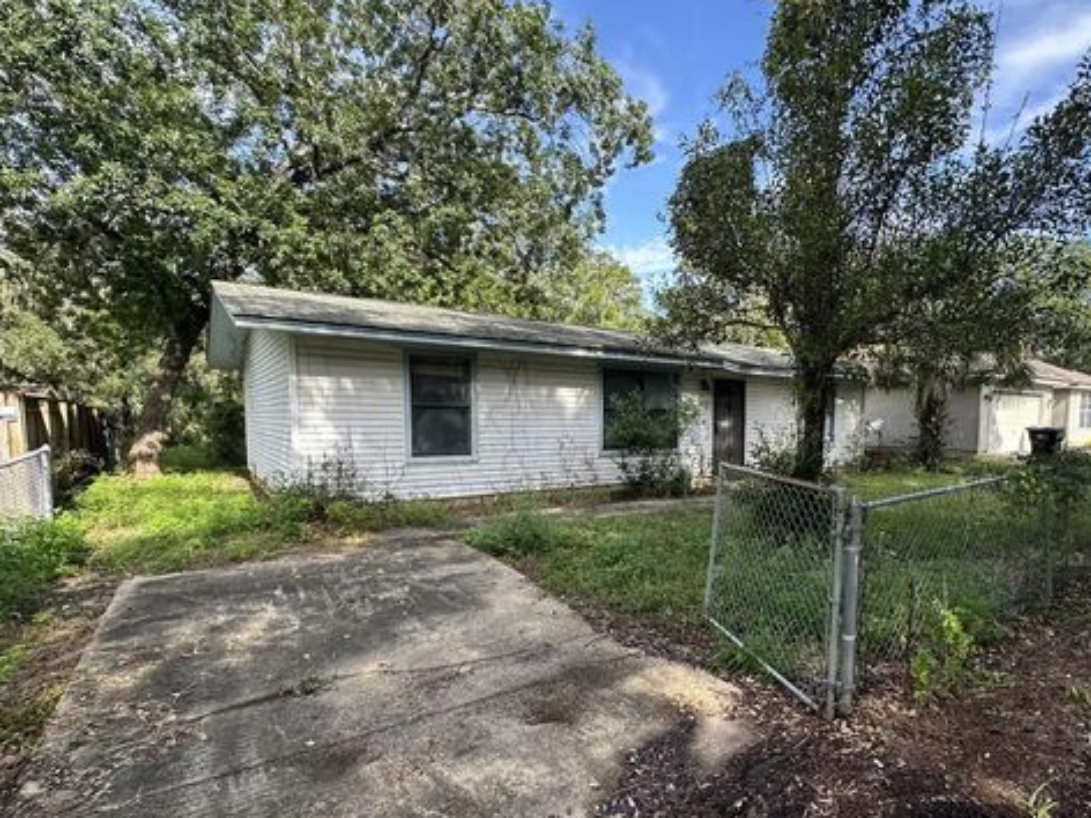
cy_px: 464
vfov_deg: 68.4
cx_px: 668
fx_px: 599
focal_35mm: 19
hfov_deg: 83.4
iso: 40
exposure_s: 1/284
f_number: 2.2
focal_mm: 2.22
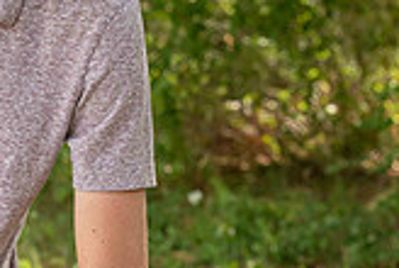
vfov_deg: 5.6
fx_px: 2743
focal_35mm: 247
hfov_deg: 8.3
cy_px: 74
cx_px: -41
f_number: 5.6
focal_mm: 70
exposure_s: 1/200
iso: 500
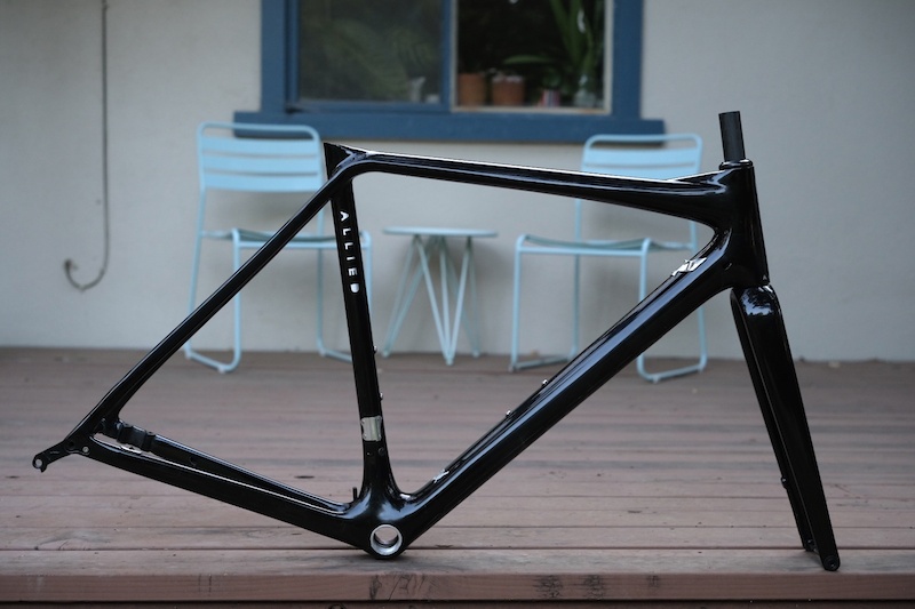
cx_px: 458
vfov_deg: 27.0
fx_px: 1270
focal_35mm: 50
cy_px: 304
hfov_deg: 39.6
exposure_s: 1/500
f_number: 2.8
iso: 1000
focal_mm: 33
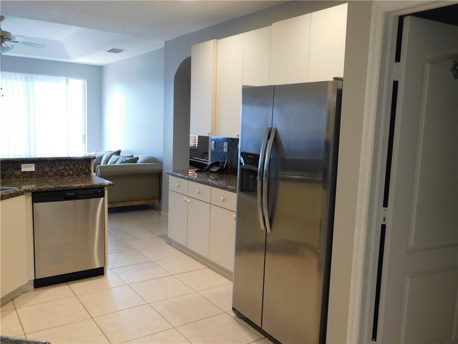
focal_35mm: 30
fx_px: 397
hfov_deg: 60.0
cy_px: 172
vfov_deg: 46.8
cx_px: 229
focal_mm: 5.3
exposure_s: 1/30
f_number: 3.2
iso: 280
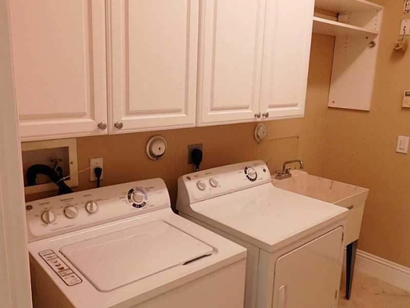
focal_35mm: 30
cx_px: 205
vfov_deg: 46.8
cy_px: 154
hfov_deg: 60.0
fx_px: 355
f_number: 3.2
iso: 320
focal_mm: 5.3
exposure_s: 1/30
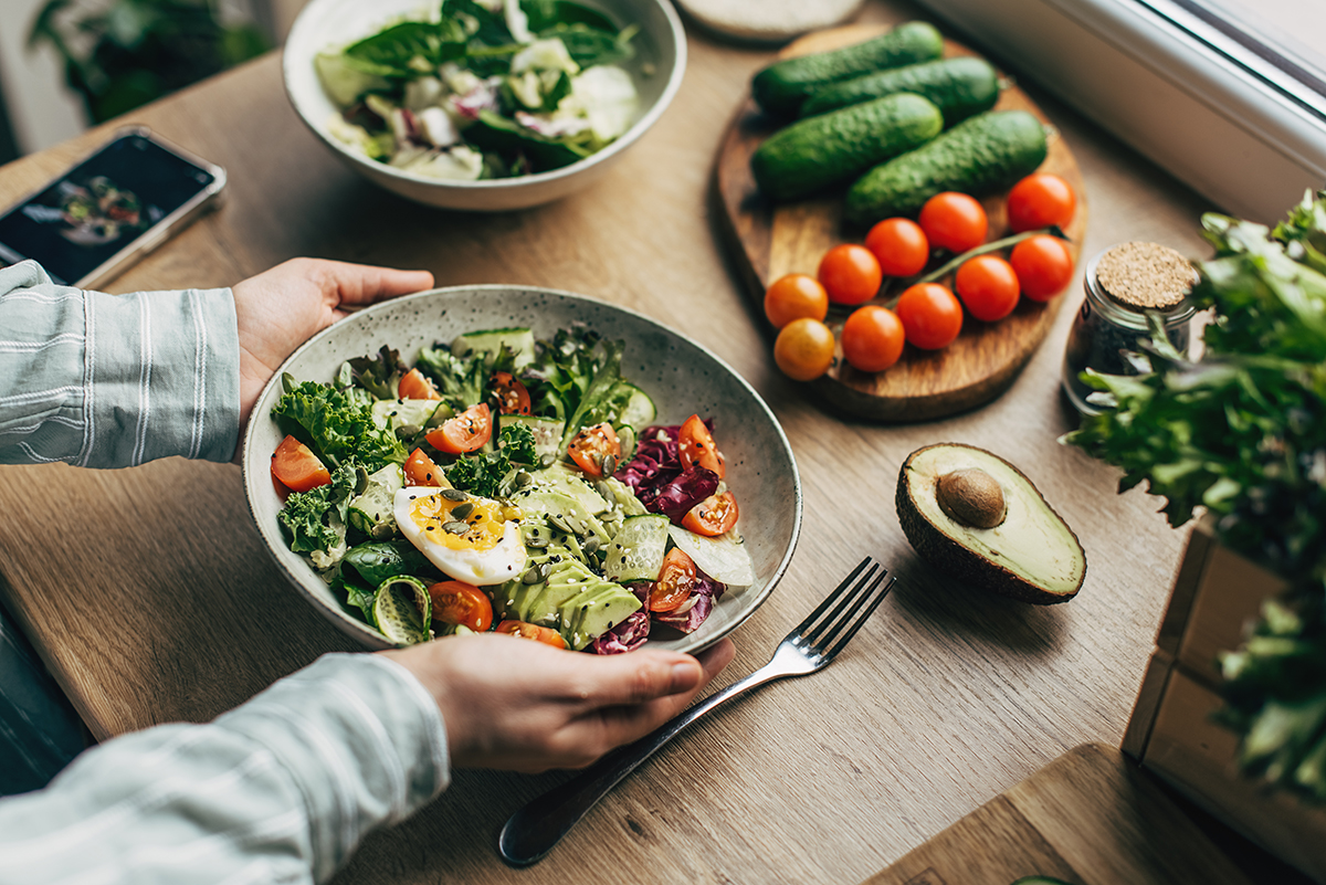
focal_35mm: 50
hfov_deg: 39.6
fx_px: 1842
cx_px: 663
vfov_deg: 27.0
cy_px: 442
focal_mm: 50
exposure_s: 1/200
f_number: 2.5
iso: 100
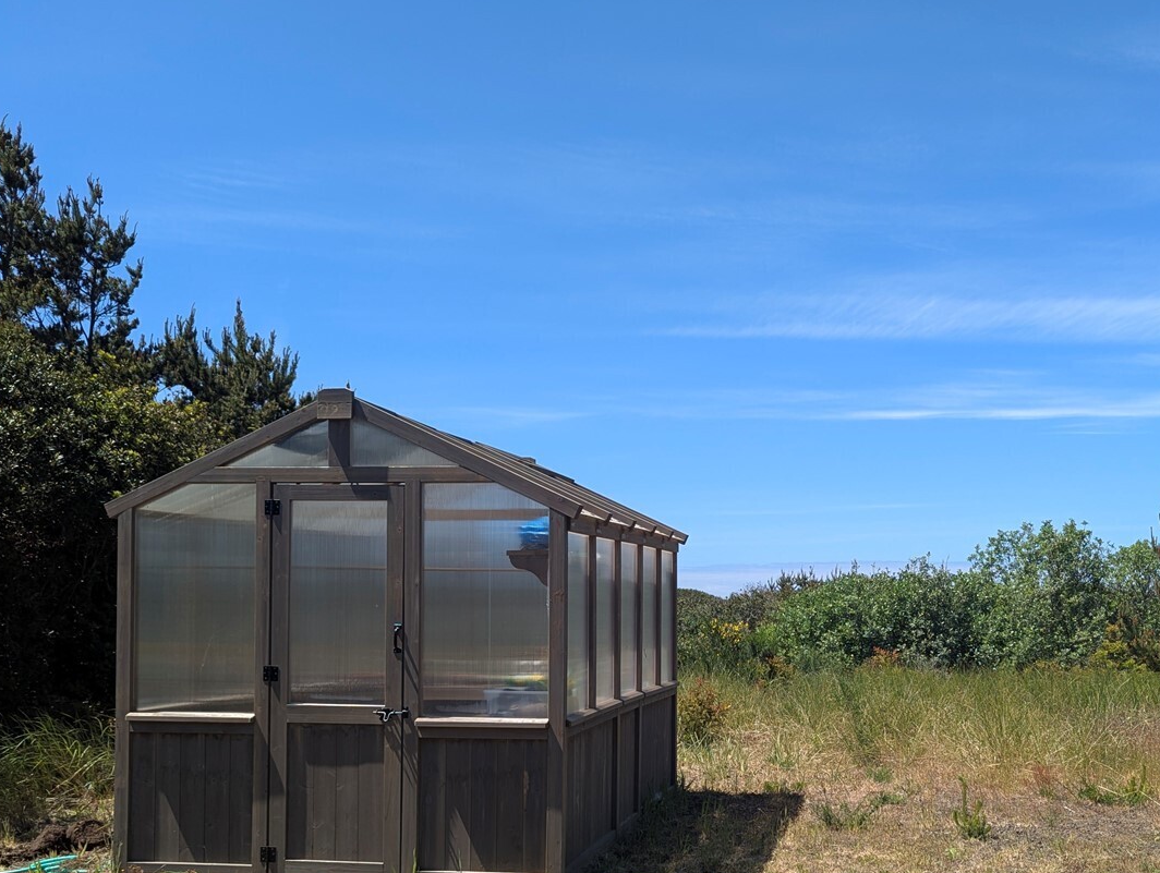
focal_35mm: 36
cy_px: 596
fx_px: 1208
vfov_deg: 39.2
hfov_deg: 50.6
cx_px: 751
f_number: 1.85
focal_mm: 6.81
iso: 46
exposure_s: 1/1742
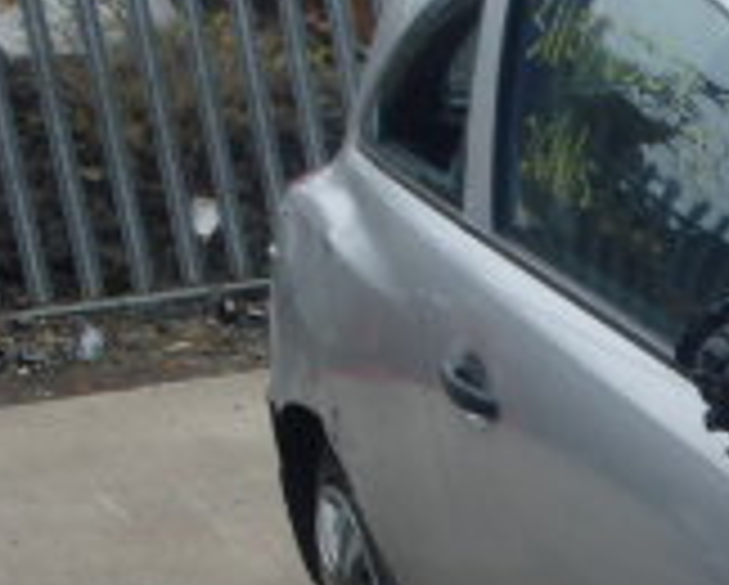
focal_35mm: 108
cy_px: 720
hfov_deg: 15.0
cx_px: 1386
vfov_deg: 13.8
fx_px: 2333
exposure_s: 1/400
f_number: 3.9
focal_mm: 5
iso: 125
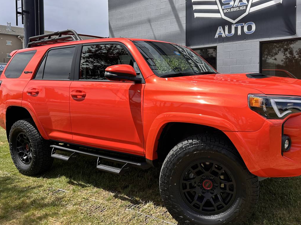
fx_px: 261
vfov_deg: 46.6
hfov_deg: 59.7
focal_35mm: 30
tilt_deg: -1.7
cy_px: 96
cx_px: 171
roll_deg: +0.6
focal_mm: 6.86
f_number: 1.78
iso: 80
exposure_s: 1/2410
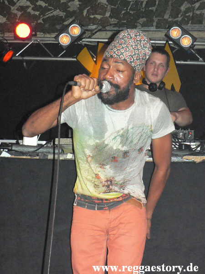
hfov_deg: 40.7
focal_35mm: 35
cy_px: 137
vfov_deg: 52.6
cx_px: 102
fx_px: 276
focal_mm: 6
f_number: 2.8
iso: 400
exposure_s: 1/60
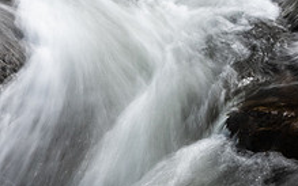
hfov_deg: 11.3
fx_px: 1503
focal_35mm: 185
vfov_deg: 7.1
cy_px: -23
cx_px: 73
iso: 100
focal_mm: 40
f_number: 16
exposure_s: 1/2
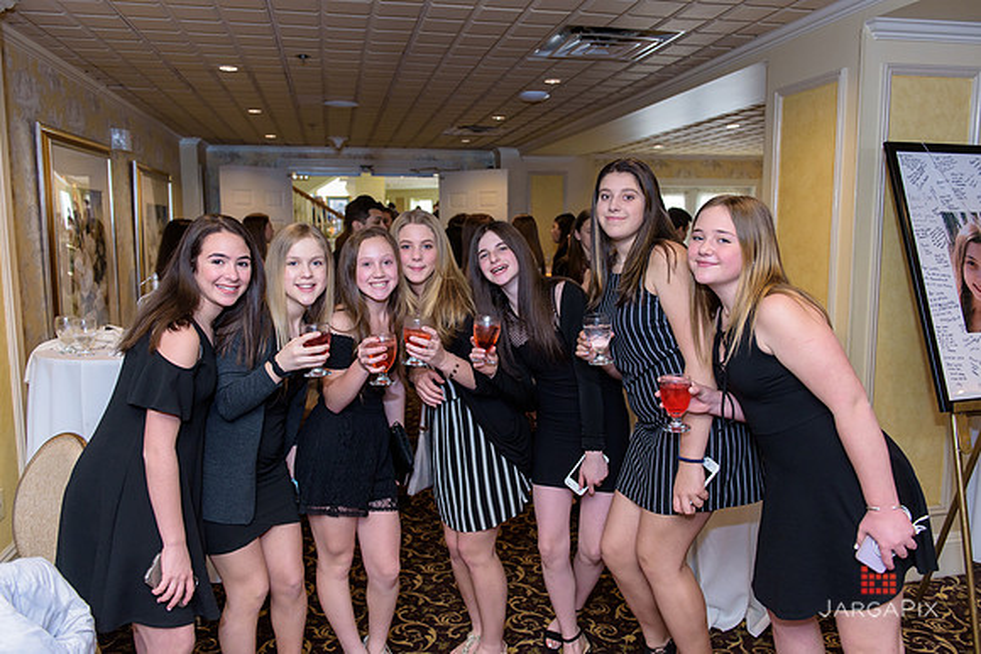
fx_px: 736
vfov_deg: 48.0
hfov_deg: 67.4
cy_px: 327
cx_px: 490
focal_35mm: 27
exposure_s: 1/125
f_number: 3.2
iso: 1600
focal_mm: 27
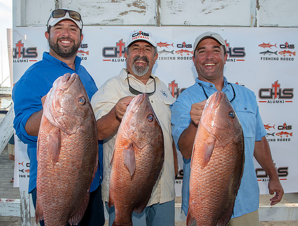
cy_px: 105
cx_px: 136
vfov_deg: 49.3
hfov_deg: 62.2
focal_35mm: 28
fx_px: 246
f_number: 5.6
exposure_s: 1/160
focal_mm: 24
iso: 100
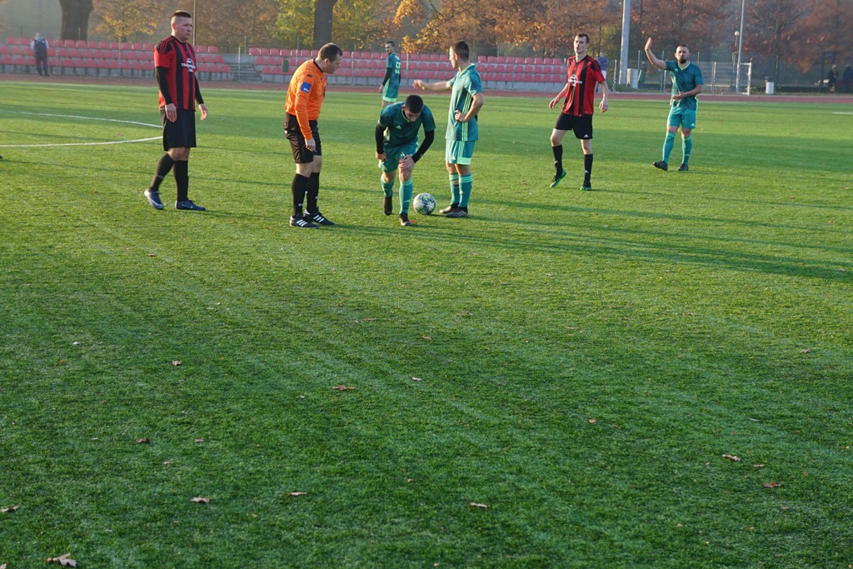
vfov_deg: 16.7
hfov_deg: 24.8
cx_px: 426
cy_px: 284
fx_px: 1943
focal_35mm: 82
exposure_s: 1/100
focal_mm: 55
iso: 125
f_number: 5.6
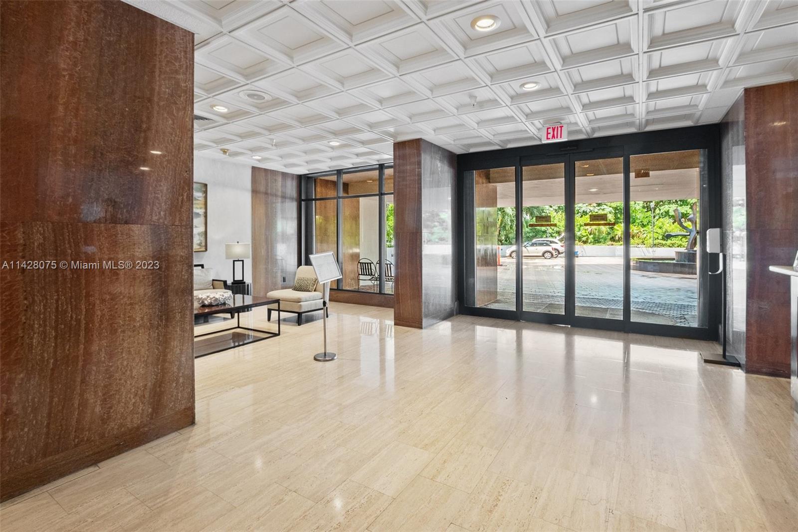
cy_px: 266
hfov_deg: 100.4
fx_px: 332
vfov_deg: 77.3
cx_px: 399
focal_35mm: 15
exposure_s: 1/15
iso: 450
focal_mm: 10
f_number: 8
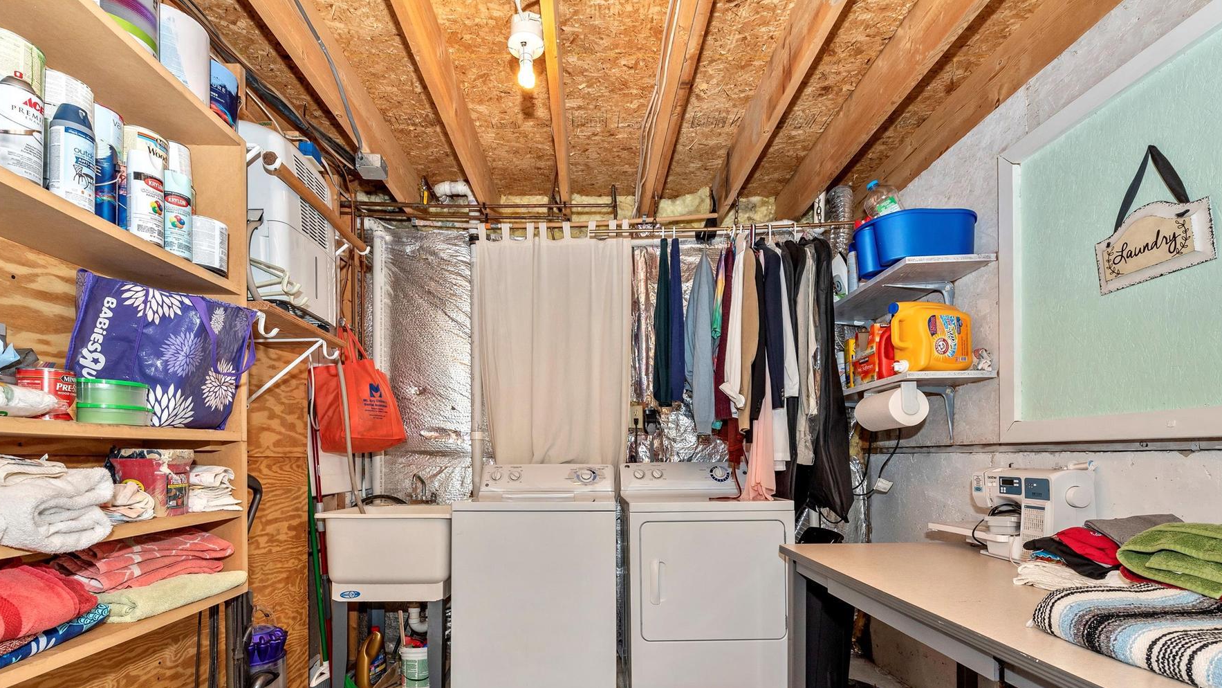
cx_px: 590
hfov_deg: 95.9
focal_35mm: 17
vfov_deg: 62.3
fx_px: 551
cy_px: 461
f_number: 8
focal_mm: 14
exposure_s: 1/60
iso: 400
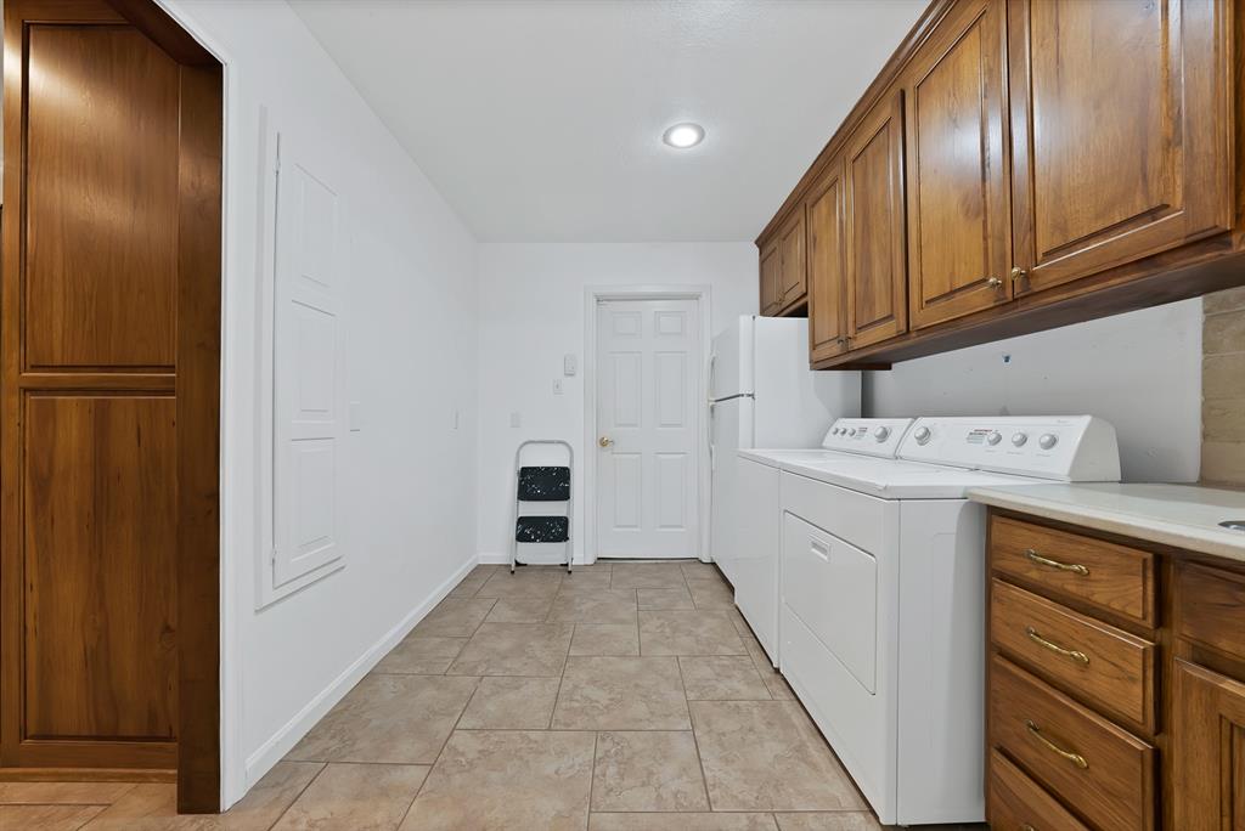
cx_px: 622
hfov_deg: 112.6
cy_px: 416
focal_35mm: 12
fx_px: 415
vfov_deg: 90.1
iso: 640
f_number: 9
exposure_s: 1/2.5
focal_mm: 12
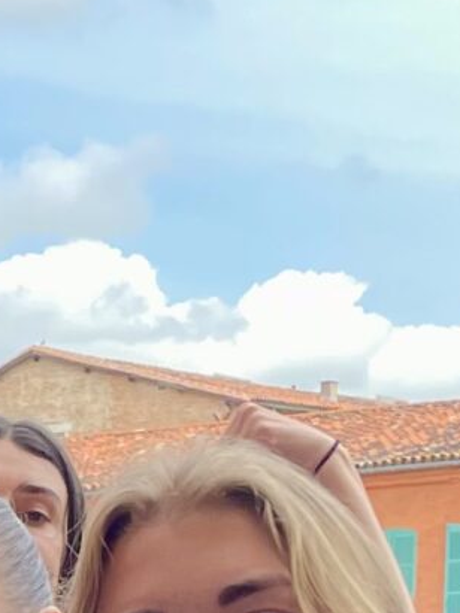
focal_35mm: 162
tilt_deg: -9.4
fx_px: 2872
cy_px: 1227
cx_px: -282
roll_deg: +0.6
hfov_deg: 8.9
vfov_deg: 11.1
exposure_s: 1/465
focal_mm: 4.2
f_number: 1.6
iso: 32
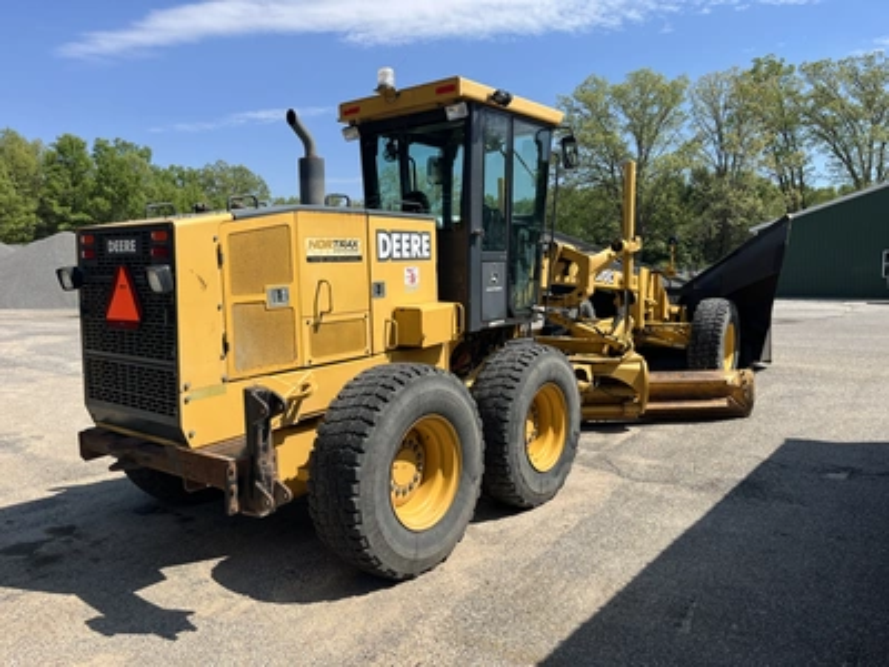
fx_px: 668
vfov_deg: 53.1
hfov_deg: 67.3
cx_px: 444
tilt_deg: -4.7
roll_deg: +0.4
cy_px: 334
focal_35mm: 26
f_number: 1.6
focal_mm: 5.1
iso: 50
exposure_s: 1/2967
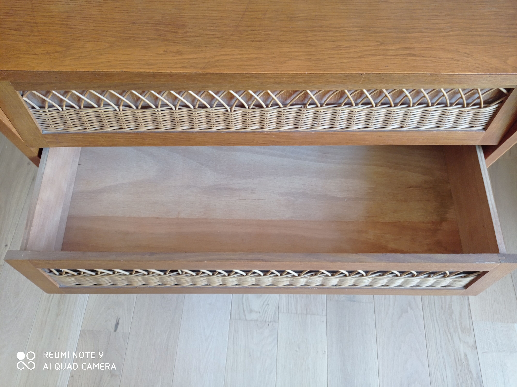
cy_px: 194
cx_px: 258
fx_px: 418
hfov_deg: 63.5
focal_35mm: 28
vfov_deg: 49.7
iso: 227
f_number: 1.79
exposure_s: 1/50
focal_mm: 4.74
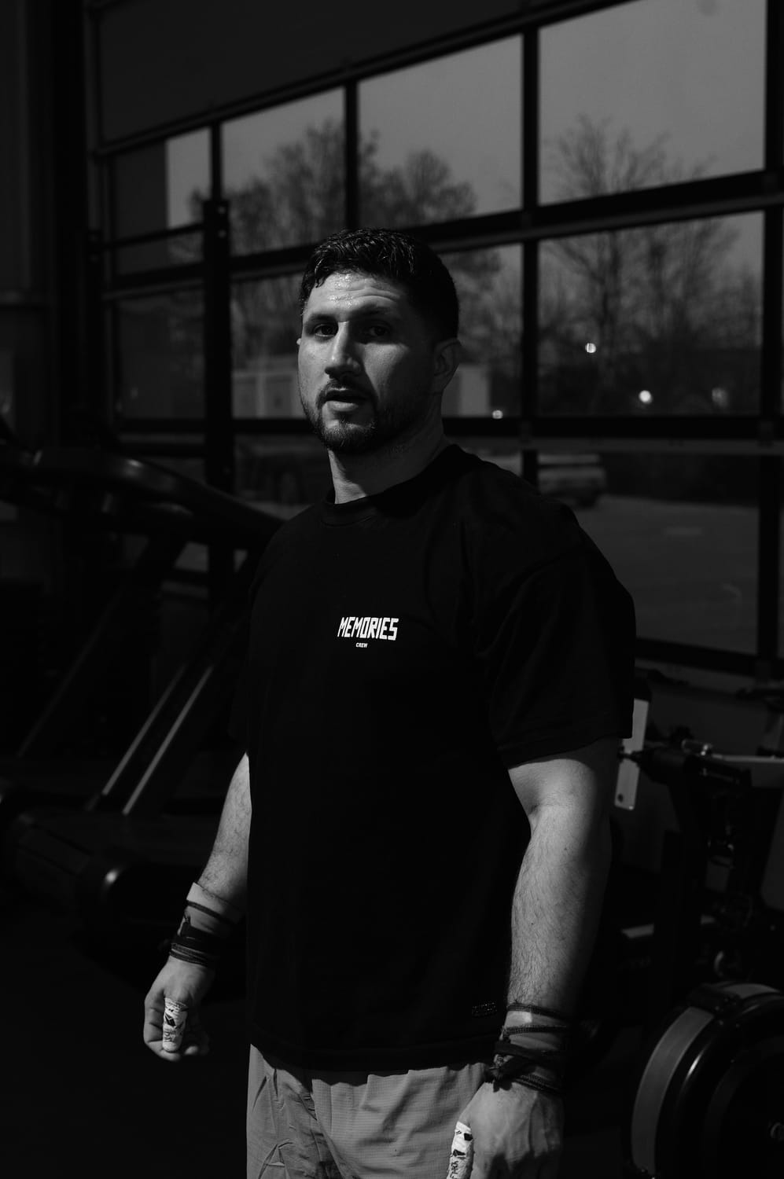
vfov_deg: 39.6
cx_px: 392
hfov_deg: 26.9
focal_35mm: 50
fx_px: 1637
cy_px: 590
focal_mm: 50
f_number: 4.5
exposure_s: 1/100
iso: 2000
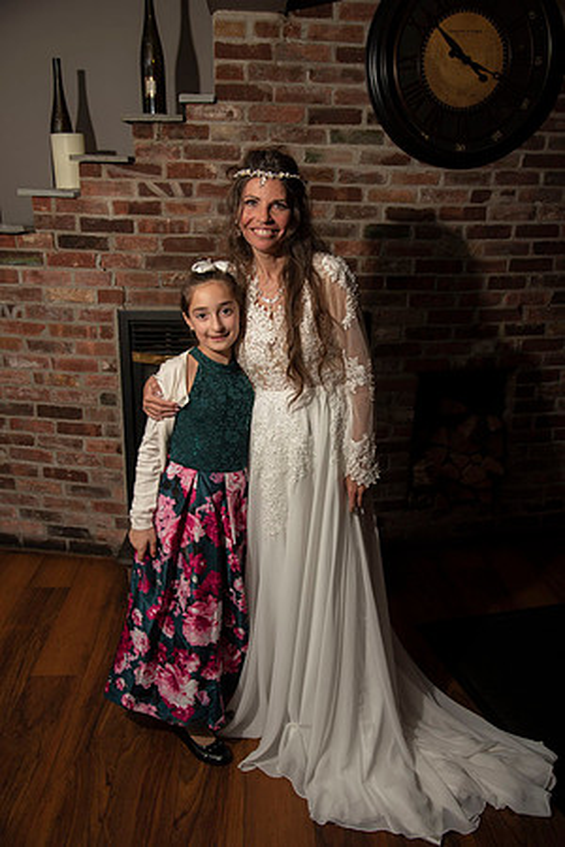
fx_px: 753
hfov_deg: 41.1
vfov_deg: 58.7
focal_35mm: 32
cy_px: 424
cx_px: 282
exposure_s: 1/200
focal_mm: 32
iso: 100
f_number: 4.5
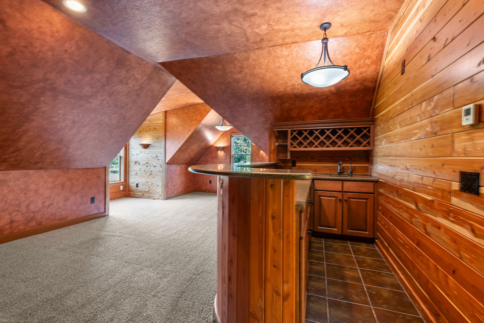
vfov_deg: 73.8
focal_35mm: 16
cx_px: 242
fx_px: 215
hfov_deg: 96.7
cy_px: 162
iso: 250
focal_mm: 16
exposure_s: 1/1.67
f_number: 9
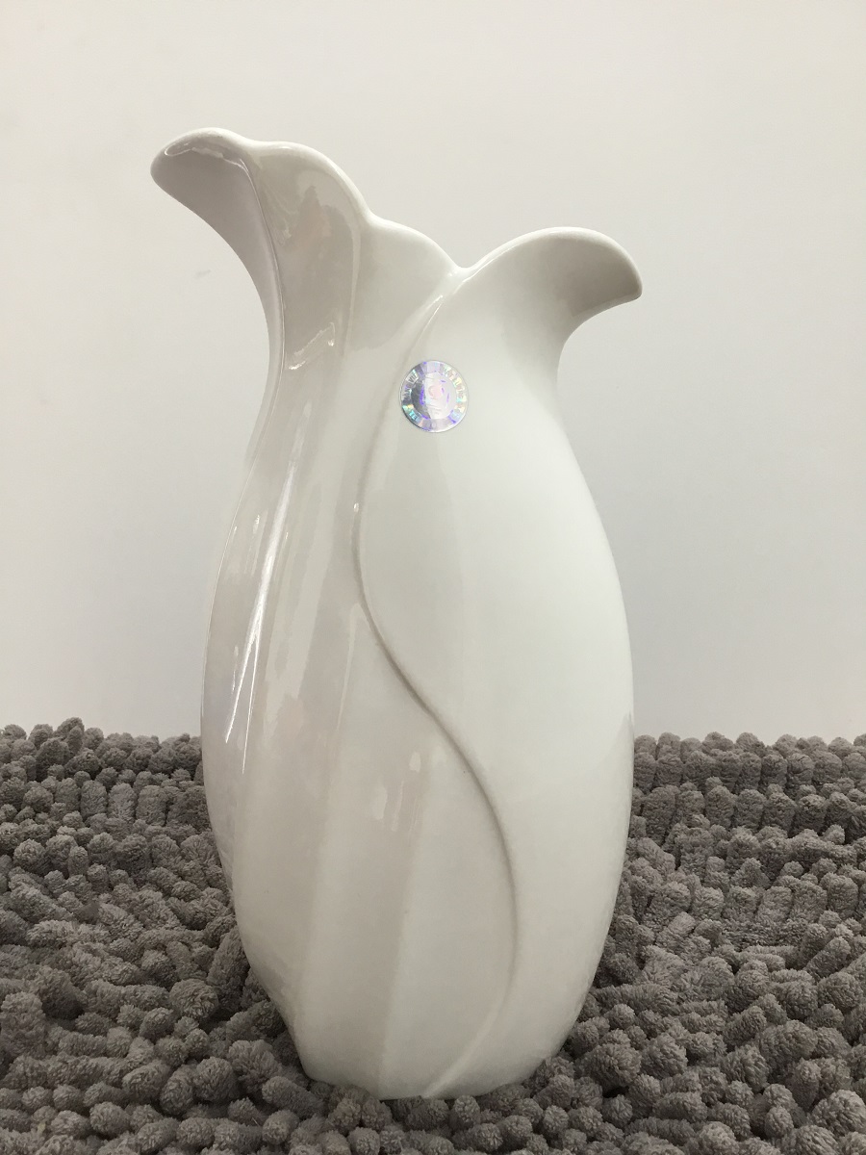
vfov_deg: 58.4
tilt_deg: -15.8
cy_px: 578
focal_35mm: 31
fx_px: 1034
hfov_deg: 45.4
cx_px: 433
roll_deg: +0.1
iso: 64
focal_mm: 3.3
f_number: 2.4
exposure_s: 1/33
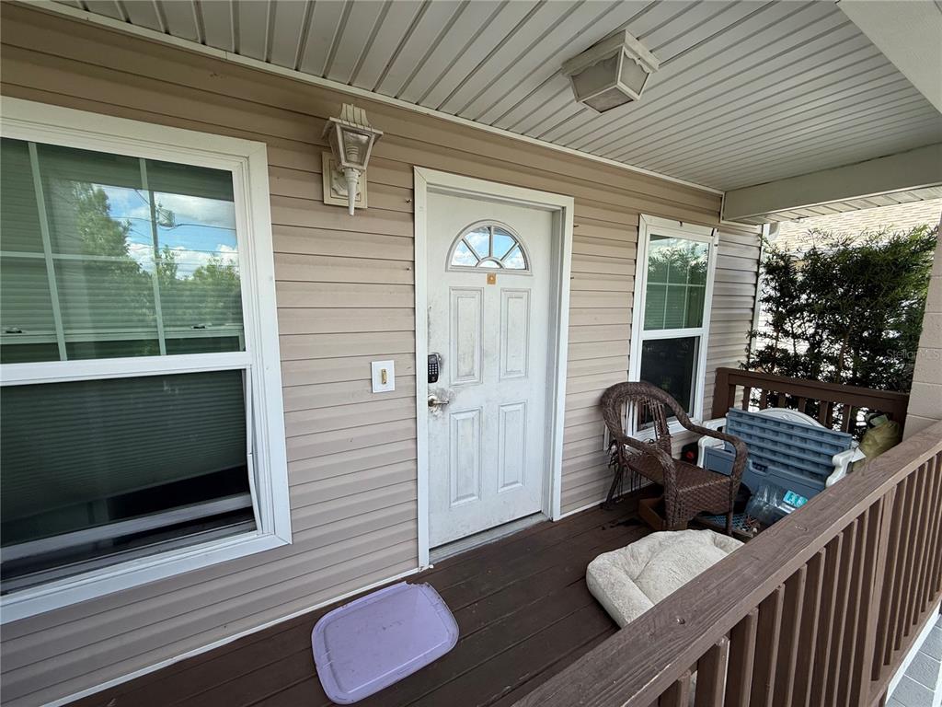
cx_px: 471
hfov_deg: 102.1
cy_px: 354
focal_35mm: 14
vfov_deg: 85.7
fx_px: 381
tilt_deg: -7.2
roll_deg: -0.2
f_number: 2.2
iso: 50
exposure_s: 1/510
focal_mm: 2.22
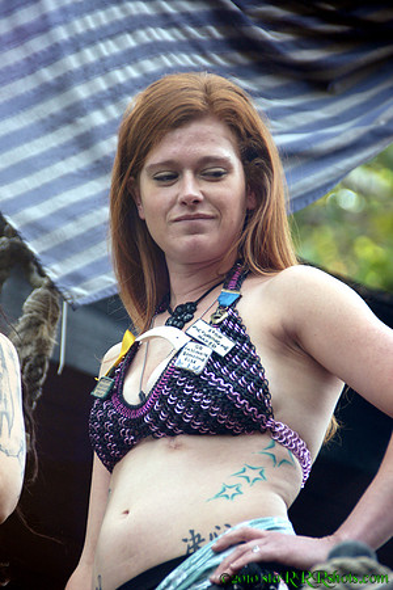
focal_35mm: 315
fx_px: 5158
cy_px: 295
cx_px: 196
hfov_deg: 4.4
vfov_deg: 6.5
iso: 400
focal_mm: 210
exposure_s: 1/250
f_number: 6.3
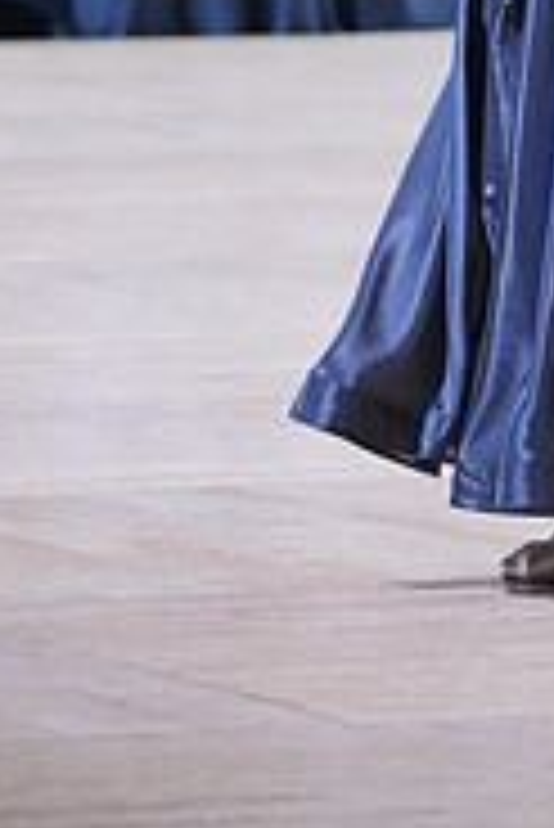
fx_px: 11934
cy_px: -378
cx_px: 673
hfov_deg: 2.7
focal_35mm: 518
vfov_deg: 4.0
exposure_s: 1/400
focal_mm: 164
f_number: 5.6
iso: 4000
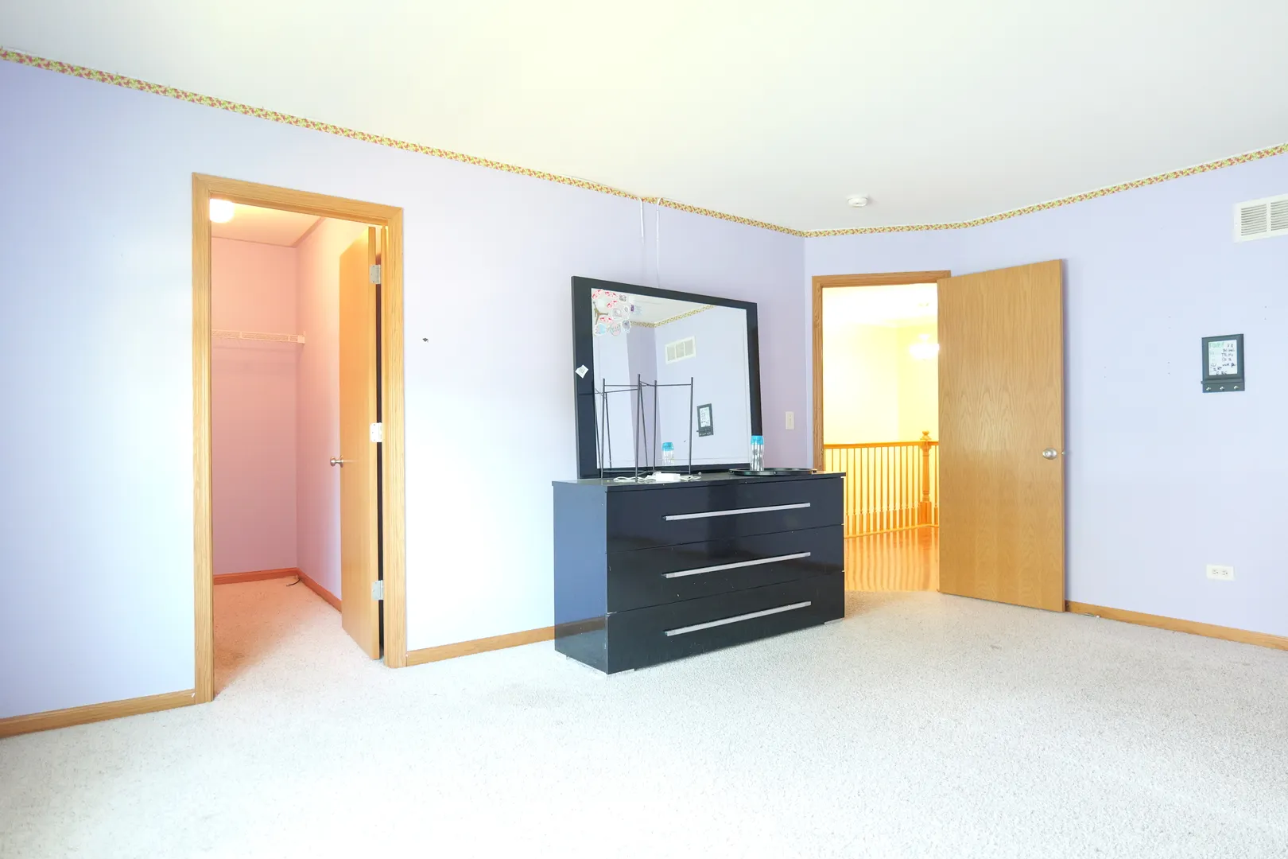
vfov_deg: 61.9
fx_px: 715
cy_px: 430
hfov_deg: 84.0
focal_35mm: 20
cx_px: 644
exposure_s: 1/60
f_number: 3.5
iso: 6400
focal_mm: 20
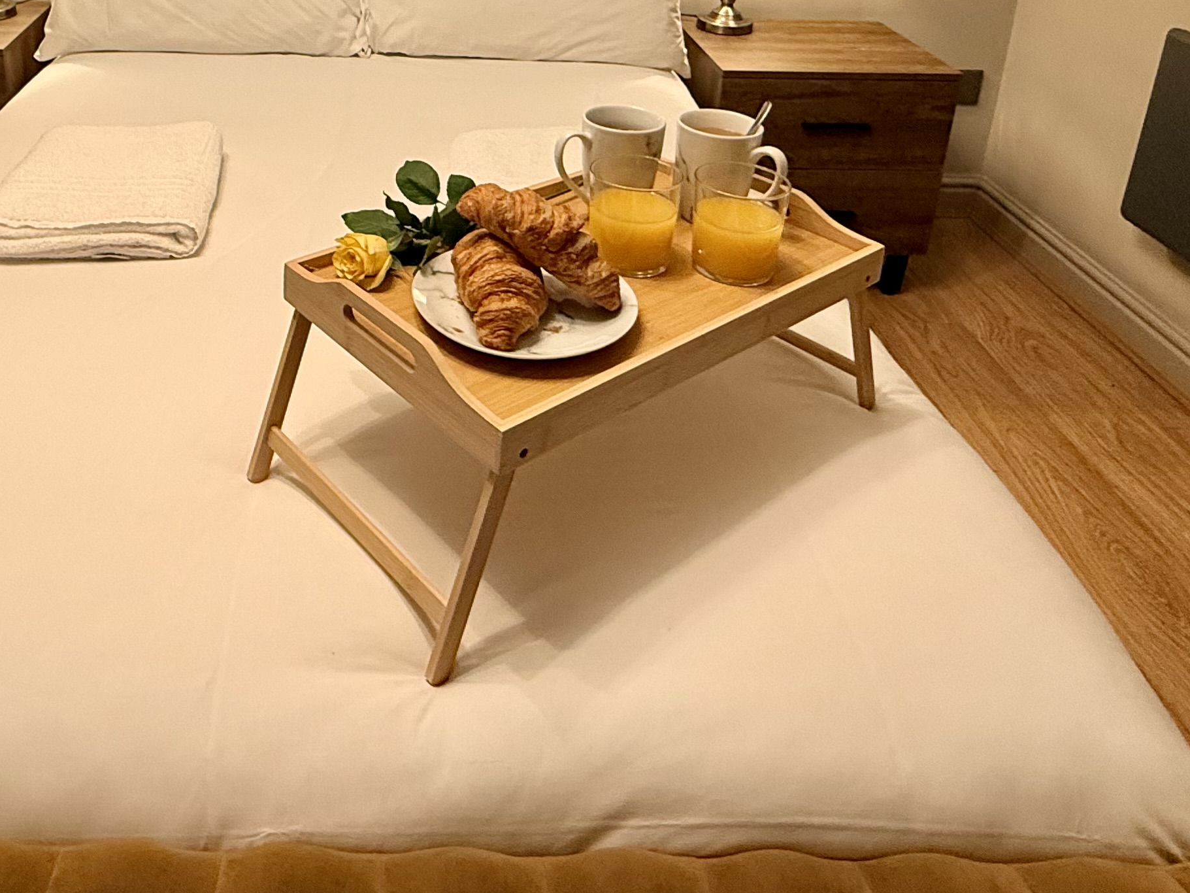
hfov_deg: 57.1
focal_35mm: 31
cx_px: 396
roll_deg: -0.3
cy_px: 65
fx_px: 1066
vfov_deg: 41.3
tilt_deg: -17.2
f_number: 2.2
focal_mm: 2.22
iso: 250
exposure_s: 1/100
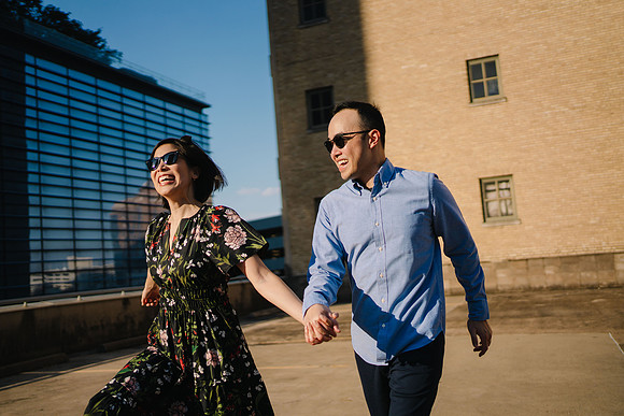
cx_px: 312
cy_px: 208
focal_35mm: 35
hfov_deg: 54.4
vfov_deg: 37.9
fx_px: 607
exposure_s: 1/8000
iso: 160
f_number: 1.8
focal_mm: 35
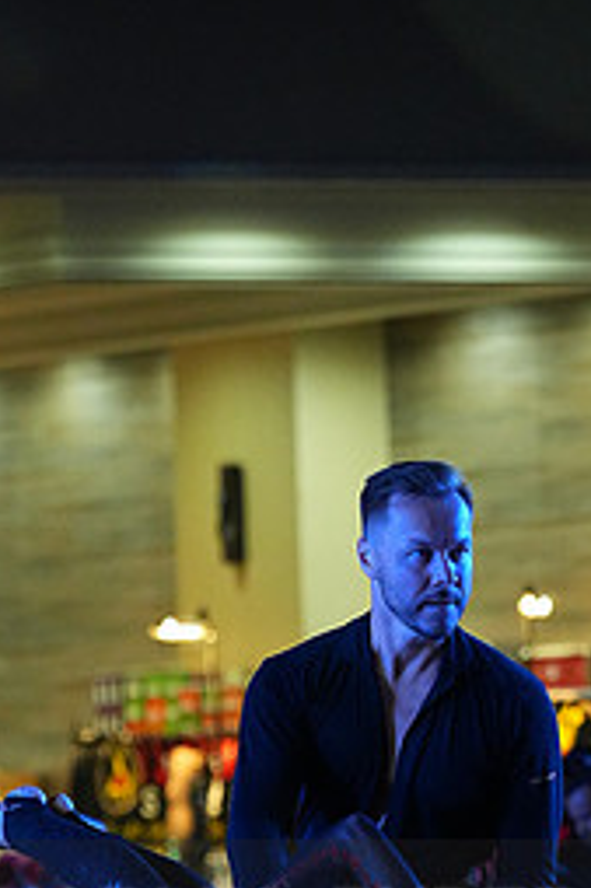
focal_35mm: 375
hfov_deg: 3.7
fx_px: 9246
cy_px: 958
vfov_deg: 5.5
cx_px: 156
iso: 6400
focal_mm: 164
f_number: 4.5
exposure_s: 1/400
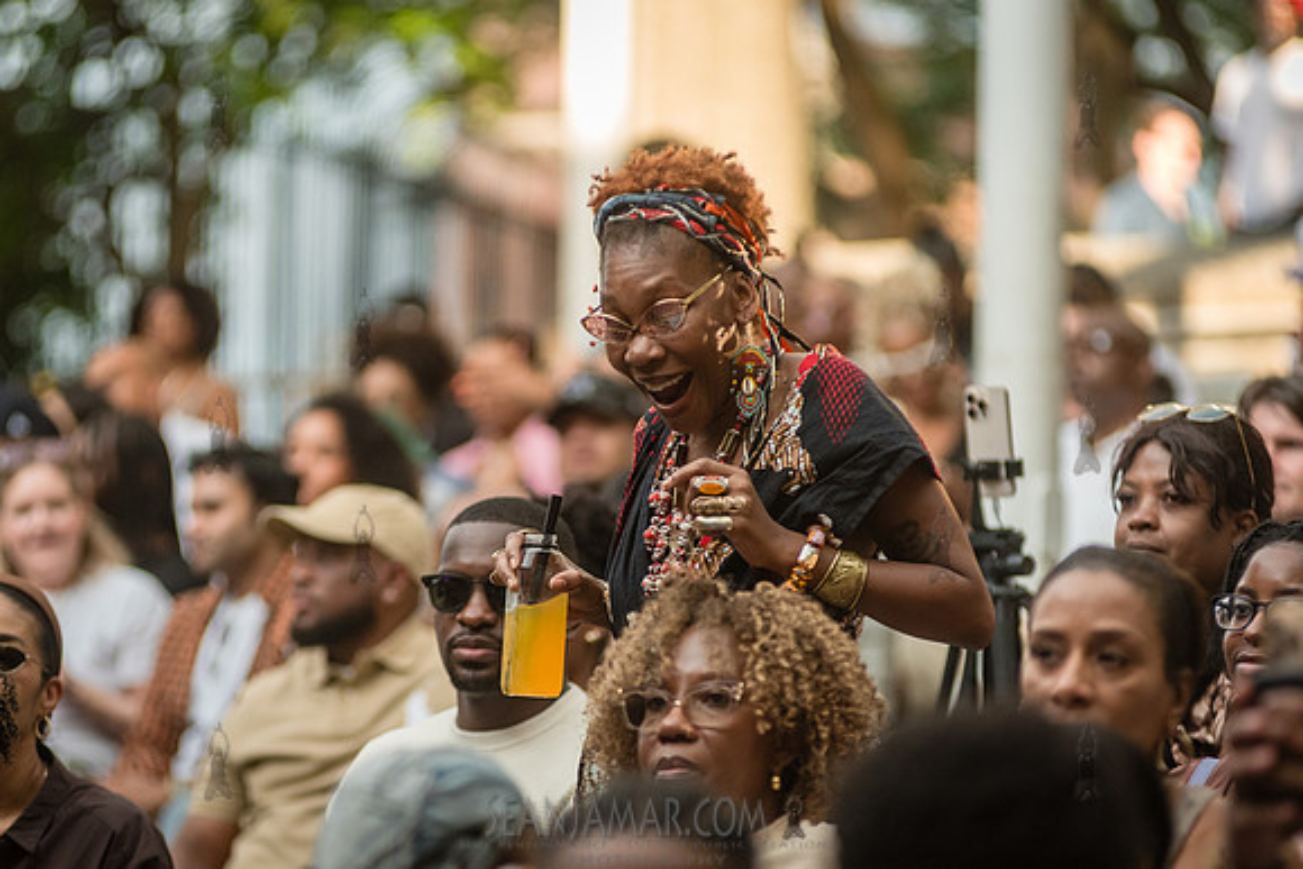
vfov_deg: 5.6
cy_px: 501
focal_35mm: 247
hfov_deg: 8.3
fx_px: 8957
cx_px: 652
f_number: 3.2
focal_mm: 200
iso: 1000
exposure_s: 1/1000
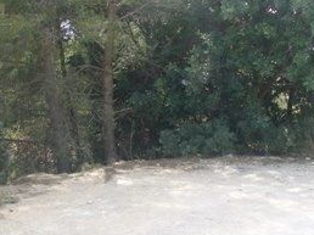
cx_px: 185
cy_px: 83
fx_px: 598
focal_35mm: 66
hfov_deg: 29.4
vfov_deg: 22.2
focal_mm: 5.7
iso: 80
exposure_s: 1/320
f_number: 2.8
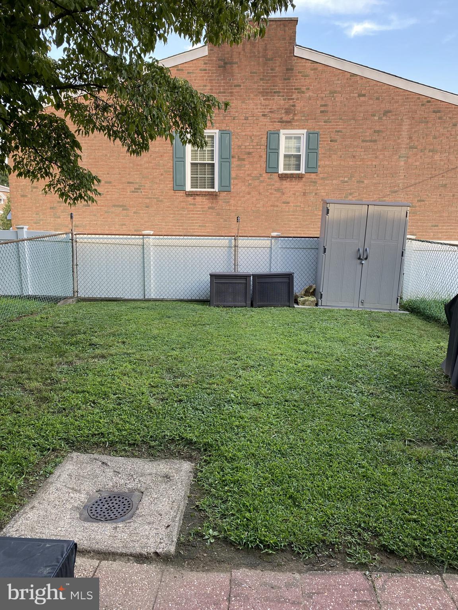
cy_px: 305
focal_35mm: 26
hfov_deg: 53.1
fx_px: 459
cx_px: 229
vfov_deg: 67.3
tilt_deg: -9.6
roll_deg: +0.1
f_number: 1.8
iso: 32
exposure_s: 1/175
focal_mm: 4.25
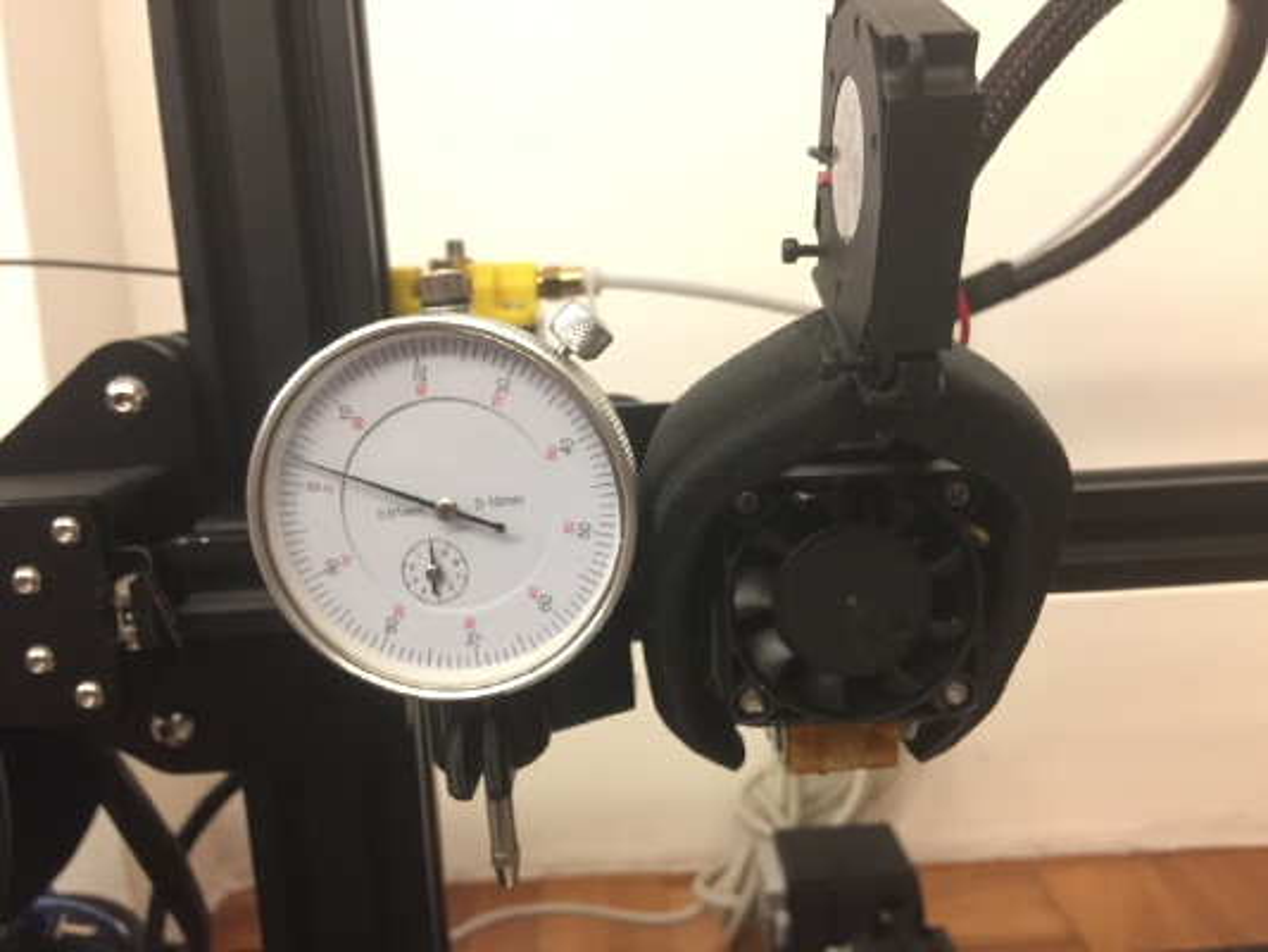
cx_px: 634
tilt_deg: -10.7
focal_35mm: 29
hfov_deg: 61.6
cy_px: 476
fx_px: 1063
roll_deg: +1.5
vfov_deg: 48.2
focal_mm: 4.15
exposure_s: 1/4
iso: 160
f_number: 2.2
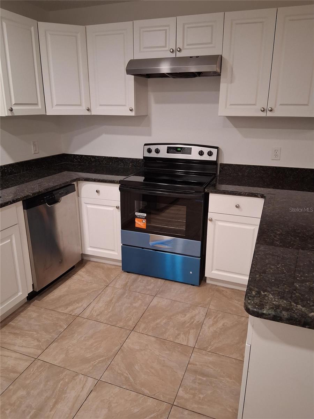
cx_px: 157
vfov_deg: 67.3
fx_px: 314
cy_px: 210
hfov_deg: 53.1
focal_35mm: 26
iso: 500
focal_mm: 3.98
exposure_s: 1/50
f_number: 1.8
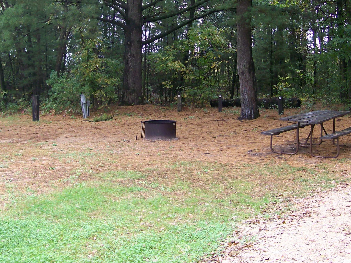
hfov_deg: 34.9
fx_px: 558
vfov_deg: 26.3
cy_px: 76
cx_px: 167
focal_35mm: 55
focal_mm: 6
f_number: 2.7
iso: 80
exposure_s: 1/66
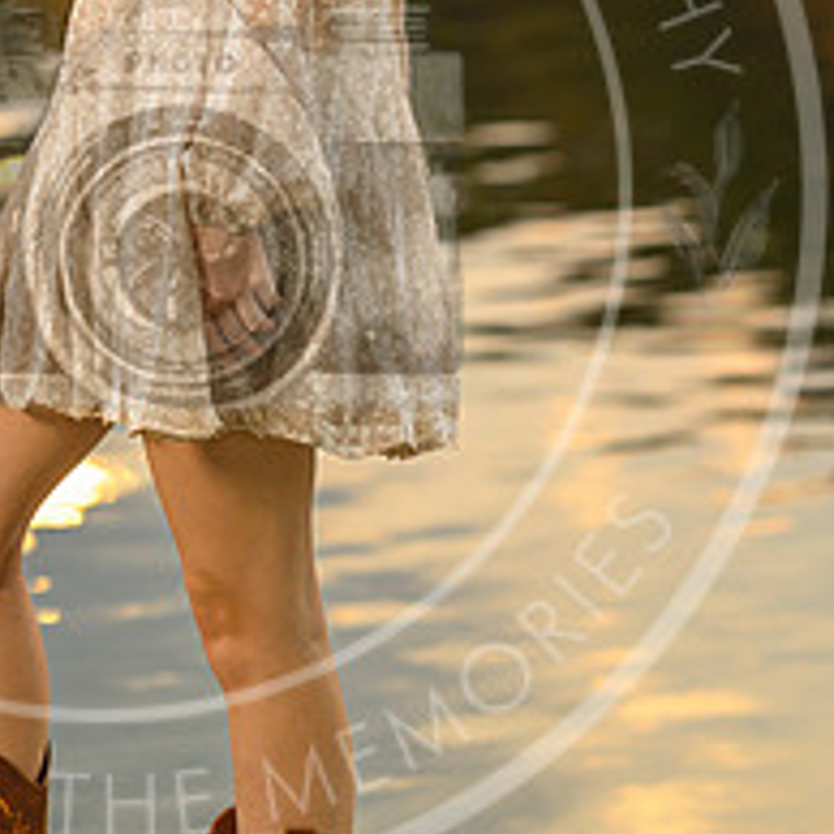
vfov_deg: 6.7
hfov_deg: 6.7
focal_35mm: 262
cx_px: 38
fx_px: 7142
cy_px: 190
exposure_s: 1/1600
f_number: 2.8
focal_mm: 85
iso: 400
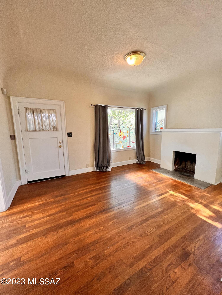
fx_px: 111
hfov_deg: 89.9
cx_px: 111
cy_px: 148
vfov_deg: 106.2
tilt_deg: -7.6
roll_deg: +1.4
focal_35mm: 13
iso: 250
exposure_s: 1/120
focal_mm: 1.57
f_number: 1.8
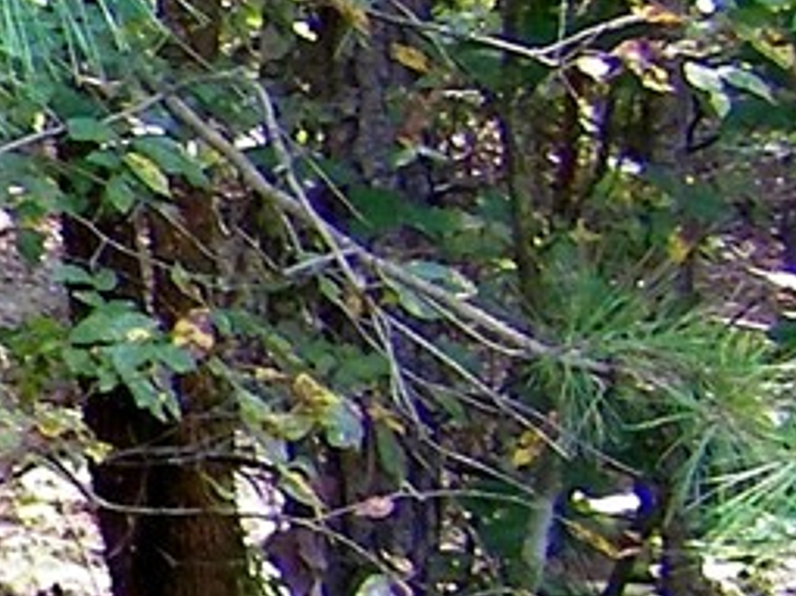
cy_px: 733
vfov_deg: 7.0
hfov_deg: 7.4
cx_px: -2098
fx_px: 4850
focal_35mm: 211
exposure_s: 1/50
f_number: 3.5
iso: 80
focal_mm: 5
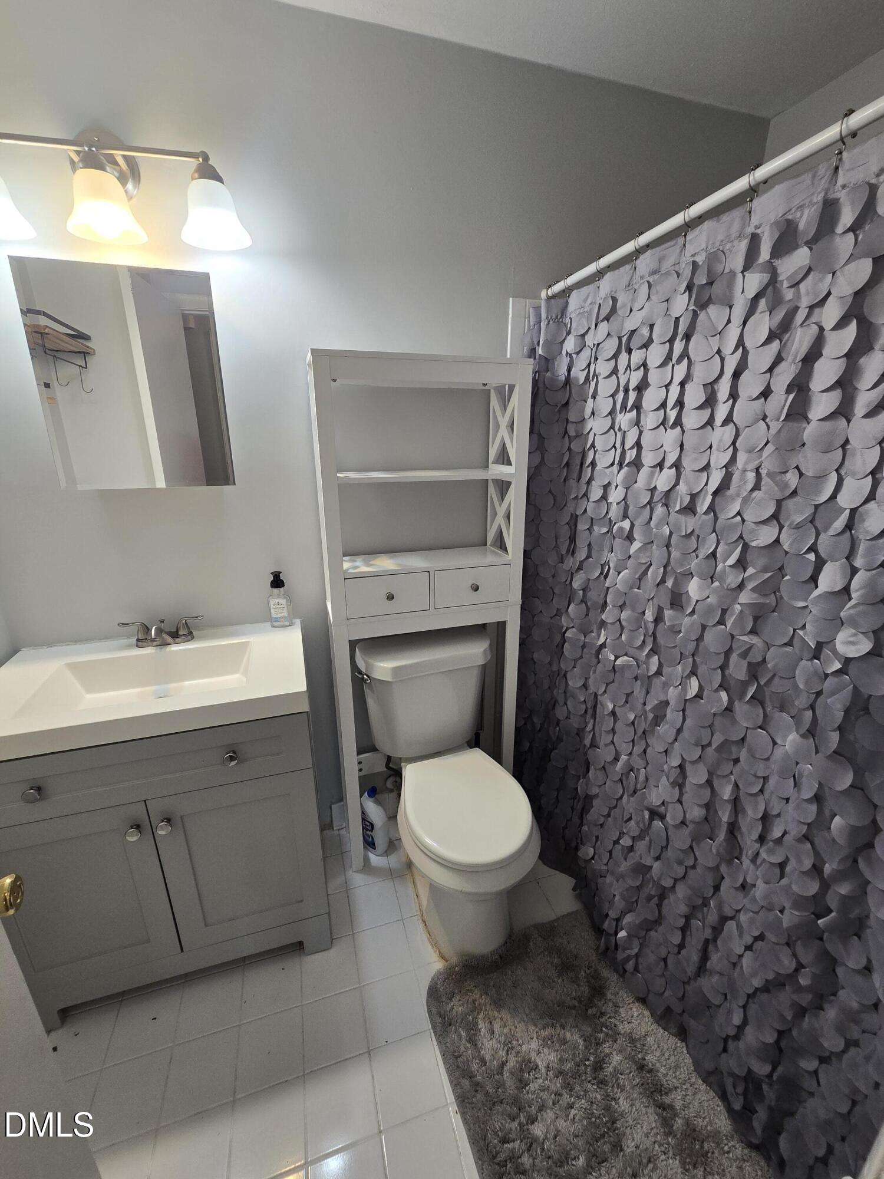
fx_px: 443
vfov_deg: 106.2
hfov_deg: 89.9
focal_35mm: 13
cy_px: 590
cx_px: 442
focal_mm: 2.2
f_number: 2.2
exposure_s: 1/60
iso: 80
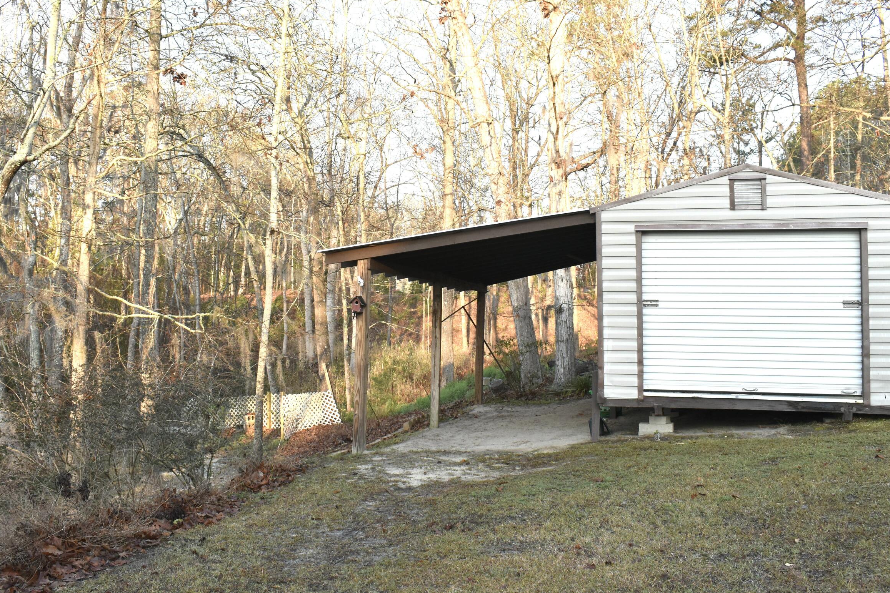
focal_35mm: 35
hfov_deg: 54.4
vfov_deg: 37.7
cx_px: 416
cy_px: 245
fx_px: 865
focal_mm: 18
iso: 400
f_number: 7.1
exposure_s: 1/200
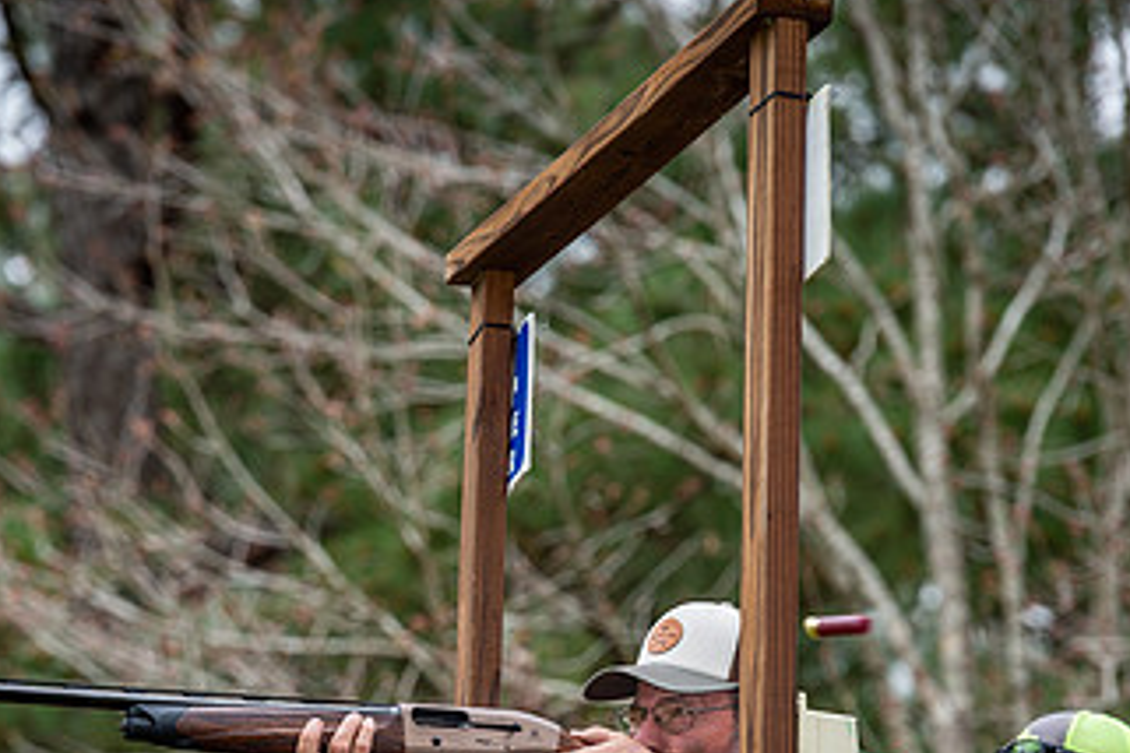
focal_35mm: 334
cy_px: 654
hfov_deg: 6.2
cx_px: 465
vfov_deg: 4.1
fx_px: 10483
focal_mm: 185
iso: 125
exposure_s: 1/250
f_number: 5
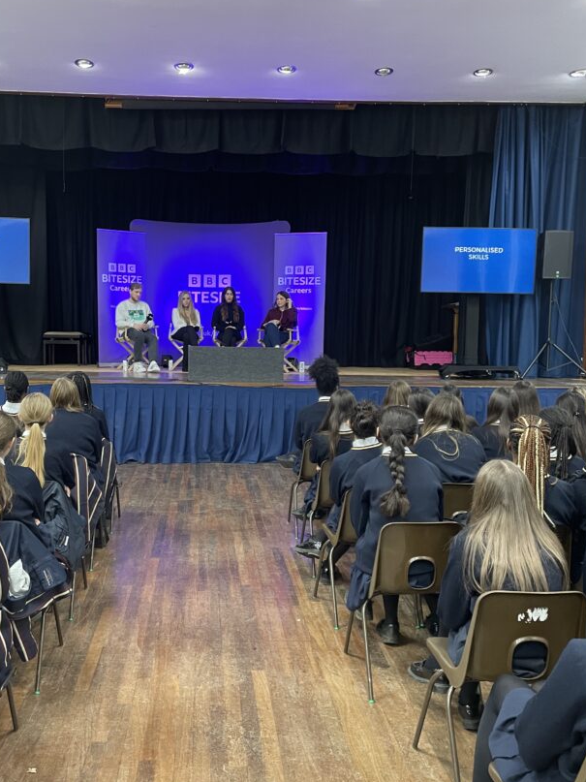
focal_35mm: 33
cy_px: 390
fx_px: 745
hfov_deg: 42.7
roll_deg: -0.7
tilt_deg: -4.4
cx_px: 226
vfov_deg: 55.4
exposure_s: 1/33
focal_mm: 4.2
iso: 400
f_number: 1.6
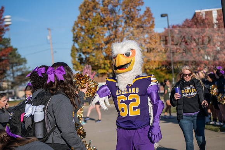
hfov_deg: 23.6
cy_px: 75
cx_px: 112
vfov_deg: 15.9
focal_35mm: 86
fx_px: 538
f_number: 4
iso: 64
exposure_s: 1/640
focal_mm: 86
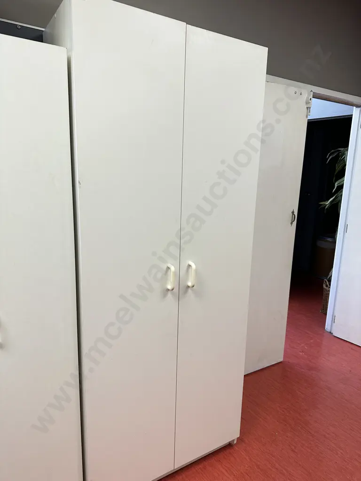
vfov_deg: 71.6
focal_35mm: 24
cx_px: 180
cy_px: 240
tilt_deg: -13.3
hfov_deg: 56.8
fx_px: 334
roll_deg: +0.1
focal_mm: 6.86
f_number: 1.78
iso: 160
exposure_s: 1/100
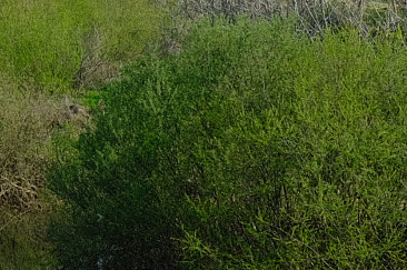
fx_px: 2619
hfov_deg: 8.5
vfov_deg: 5.8
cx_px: -373
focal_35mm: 232
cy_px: -142
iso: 200
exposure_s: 1/250
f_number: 8
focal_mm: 35
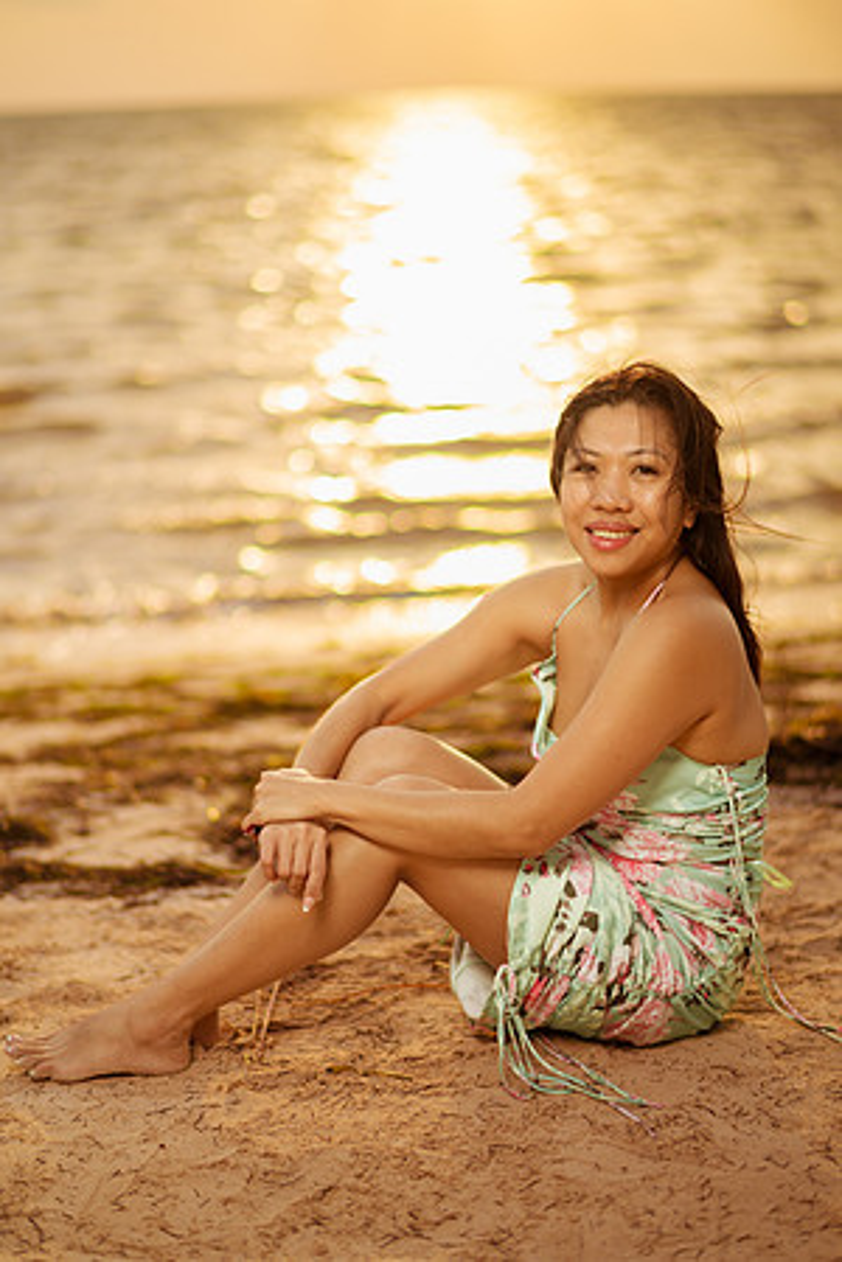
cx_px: 421
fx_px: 2035
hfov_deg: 23.4
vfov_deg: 34.5
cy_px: 631
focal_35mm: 58
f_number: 1.4
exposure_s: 1/5000
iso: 125
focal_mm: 58
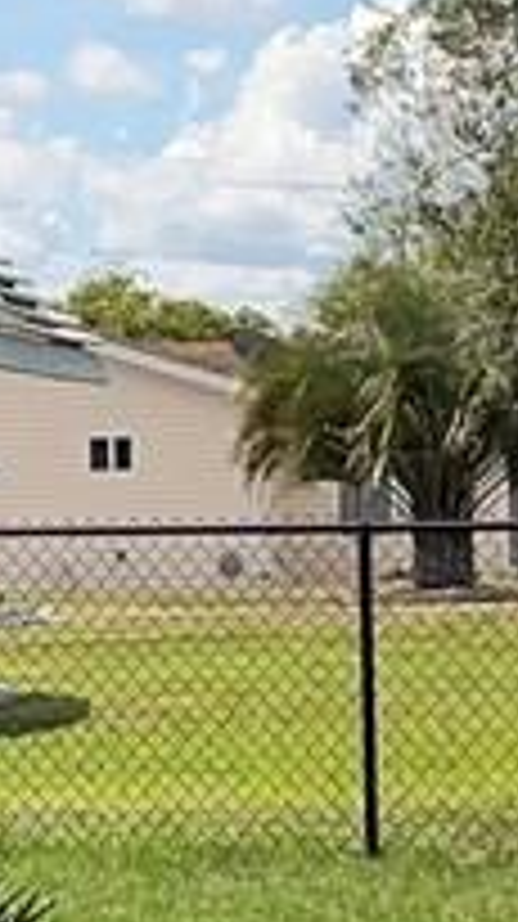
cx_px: -631
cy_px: 949
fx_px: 5408
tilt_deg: -4.4
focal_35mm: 221
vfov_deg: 9.7
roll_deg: +1.7
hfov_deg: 5.3
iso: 32
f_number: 1.6
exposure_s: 1/3623
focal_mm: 5.1
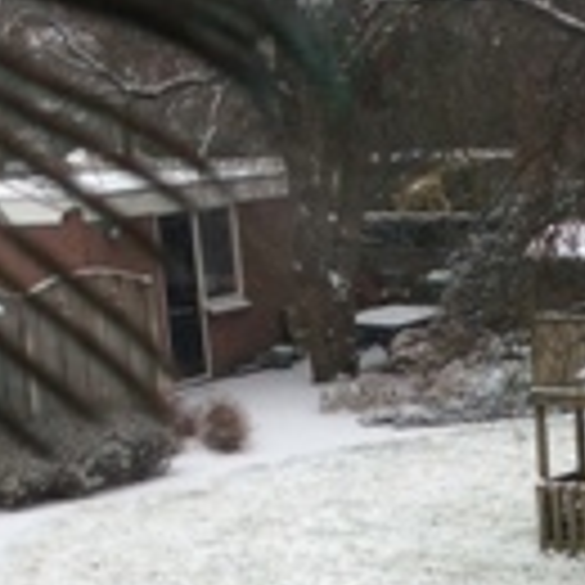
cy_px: 614
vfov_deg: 14.5
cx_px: 626
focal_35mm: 118
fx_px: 2256
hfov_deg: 14.5
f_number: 2.4
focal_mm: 3.3
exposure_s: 1/178
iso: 32
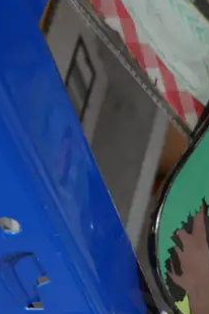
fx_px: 1021
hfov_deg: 11.1
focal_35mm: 117
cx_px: 352
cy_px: 34
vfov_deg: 17.3
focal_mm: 17
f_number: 4
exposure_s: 1/60
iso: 800
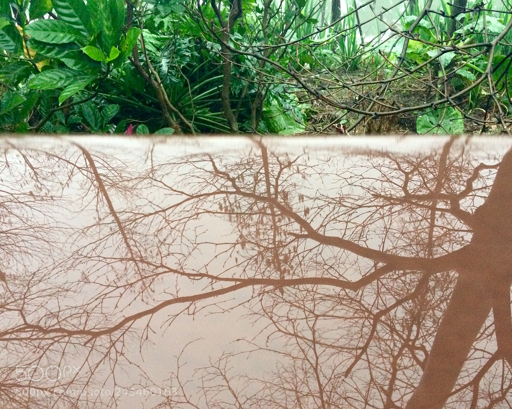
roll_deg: +5.3
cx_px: 274
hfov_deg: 57.1
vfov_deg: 47.1
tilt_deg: -37.7
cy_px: 210
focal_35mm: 31
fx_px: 470
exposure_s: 1/25
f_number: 2.2
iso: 320
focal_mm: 4.15
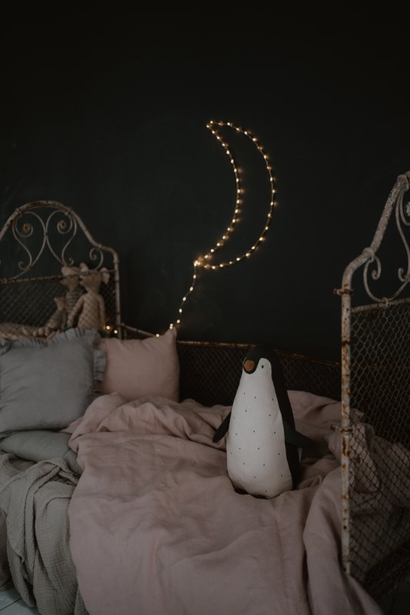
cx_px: 205
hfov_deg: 37.8
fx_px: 598
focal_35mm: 35
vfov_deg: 54.4
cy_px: 308
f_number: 2
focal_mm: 35
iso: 320
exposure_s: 1/250
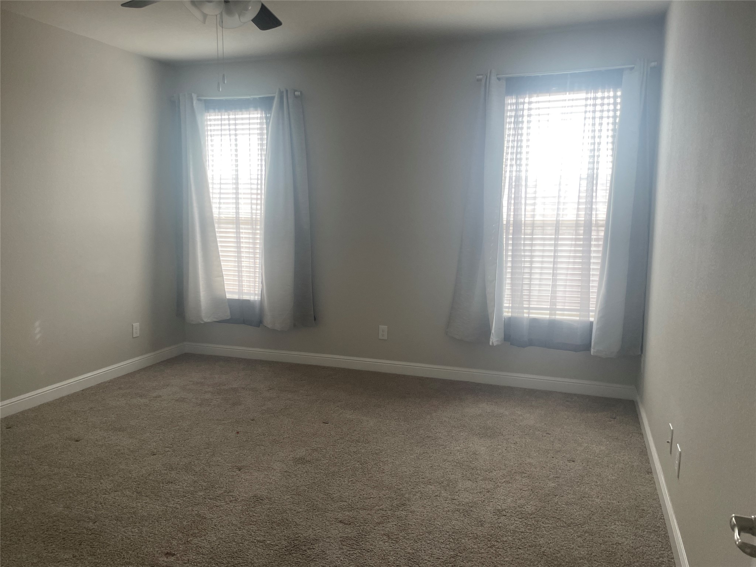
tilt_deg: -7.3
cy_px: 284
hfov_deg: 67.3
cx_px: 378
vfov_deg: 53.1
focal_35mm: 26
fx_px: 568
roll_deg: +0.1
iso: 80
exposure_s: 1/120
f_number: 1.6
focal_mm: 4.2
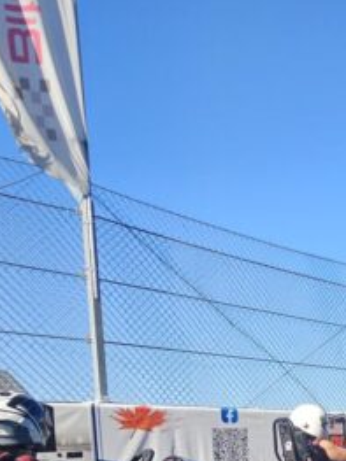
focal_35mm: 38
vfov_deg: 41.7
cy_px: 473
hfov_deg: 29.4
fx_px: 507
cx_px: 464
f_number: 2.2
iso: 50
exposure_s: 1/1053
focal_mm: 2.2
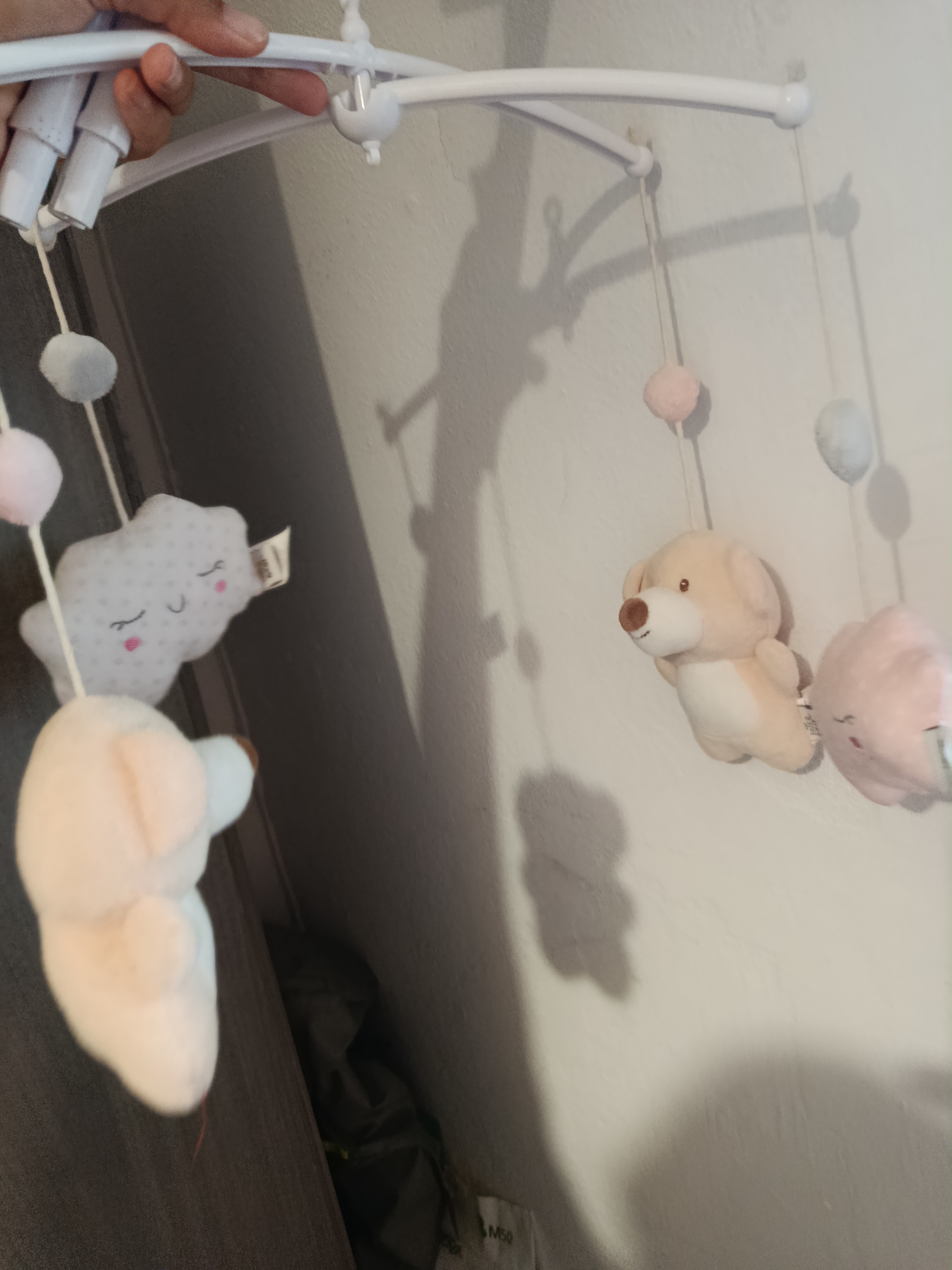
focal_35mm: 24
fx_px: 880
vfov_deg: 71.6
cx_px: 476
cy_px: 635
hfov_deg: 56.8
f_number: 1.7
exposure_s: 1/25
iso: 2764
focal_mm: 5.24
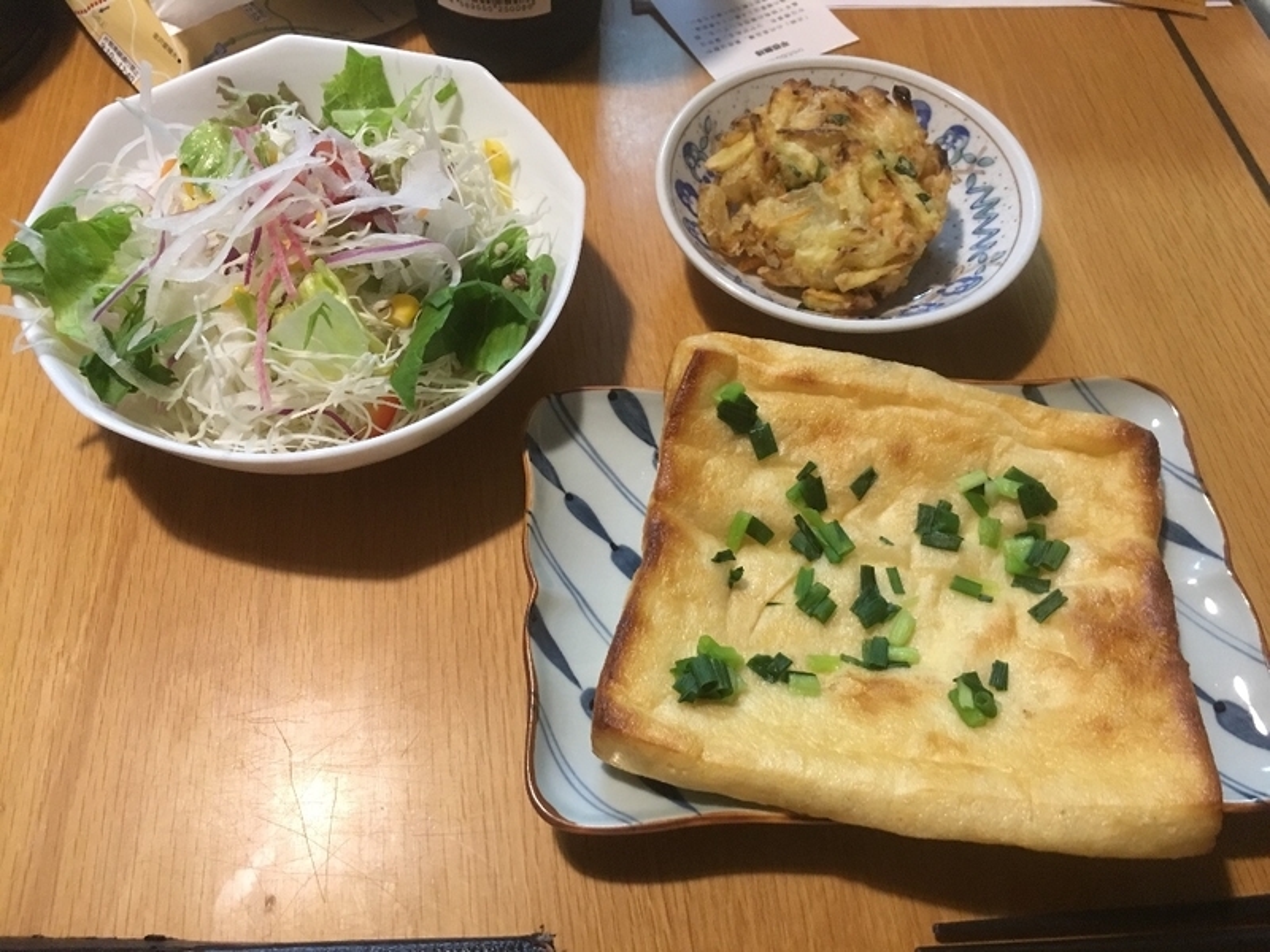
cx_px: 635
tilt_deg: -58.4
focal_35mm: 29
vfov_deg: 48.2
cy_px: 476
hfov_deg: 61.7
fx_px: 1064
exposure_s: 1/15
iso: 100
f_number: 2.2
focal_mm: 4.15
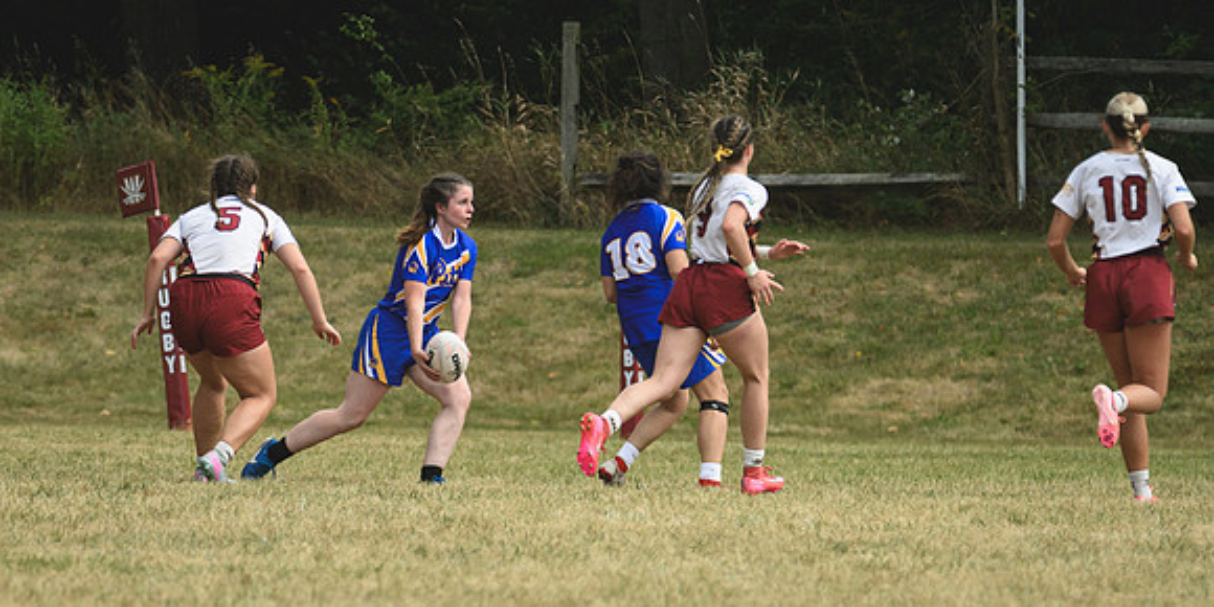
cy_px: 353
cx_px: 451
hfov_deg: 3.2
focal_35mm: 689
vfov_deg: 1.6
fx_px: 21618
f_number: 6
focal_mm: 340
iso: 280
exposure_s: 1/1000
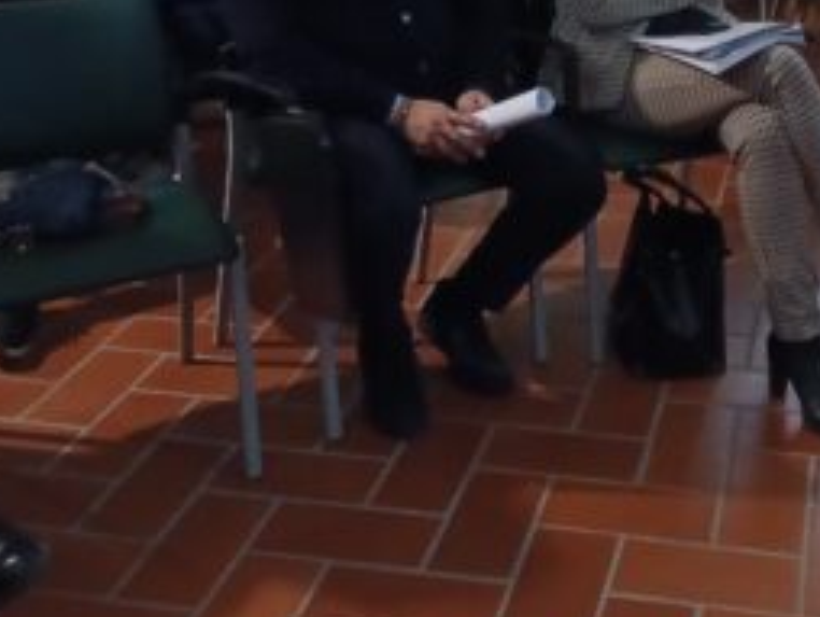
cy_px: -6
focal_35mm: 59
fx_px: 1399
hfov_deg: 31.9
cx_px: 636
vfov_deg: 23.7
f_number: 1.8
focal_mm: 4.6
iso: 1000
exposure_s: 1/20
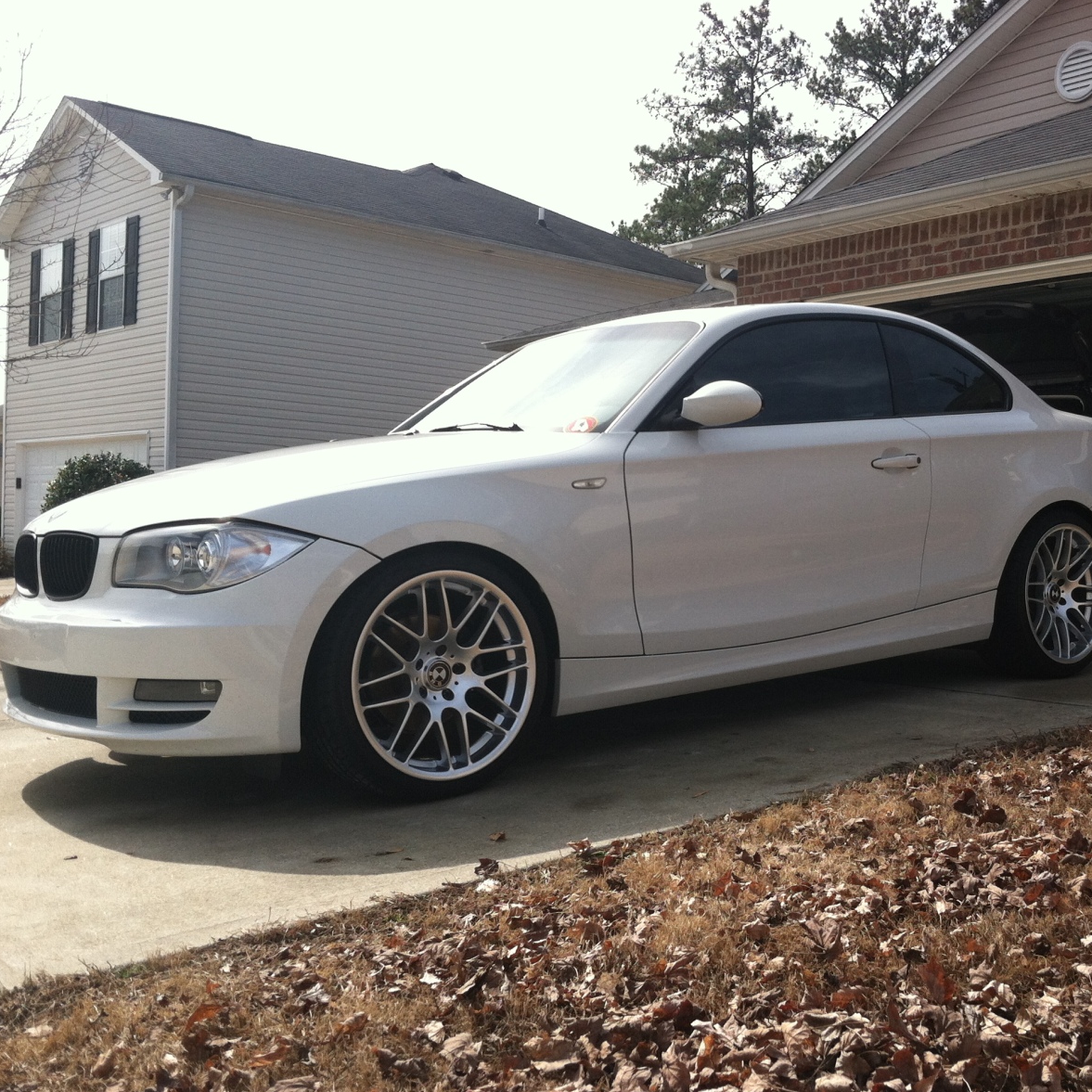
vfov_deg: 40.0
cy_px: 552
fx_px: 1499
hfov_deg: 39.7
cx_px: 694
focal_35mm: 42
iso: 80
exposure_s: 1/909
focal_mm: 3.85
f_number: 2.8
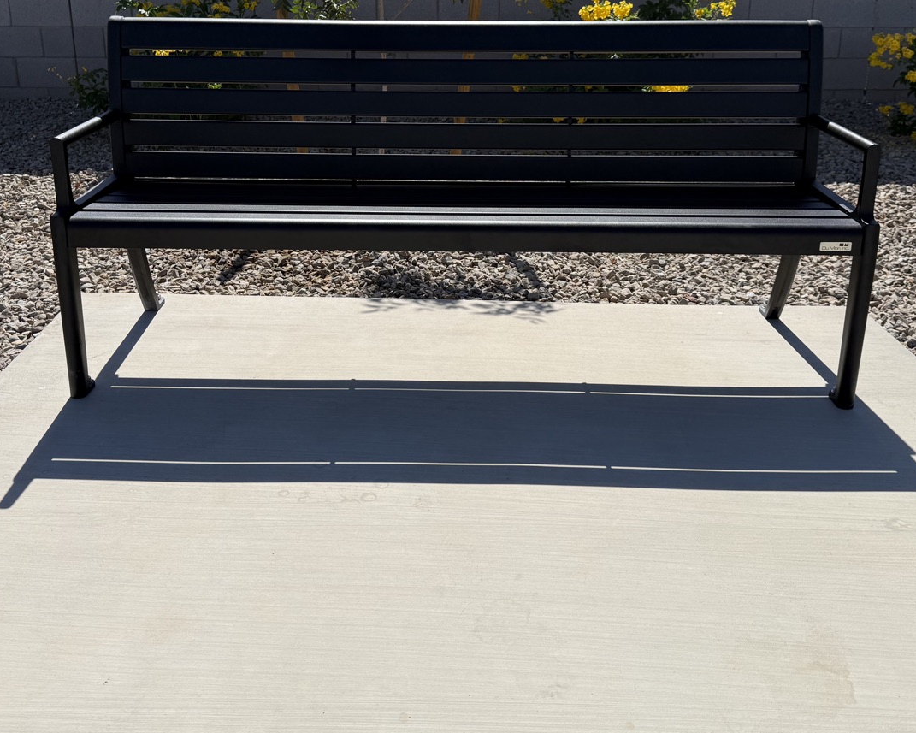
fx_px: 949
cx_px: 434
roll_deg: -0.6
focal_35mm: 35
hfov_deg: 51.5
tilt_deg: -16.7
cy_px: 239
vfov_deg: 41.6
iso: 80
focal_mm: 6.76
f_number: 1.78
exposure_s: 1/7353
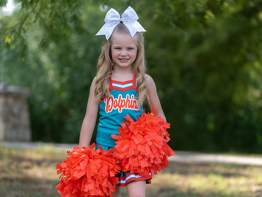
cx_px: 133
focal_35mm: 146
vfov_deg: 10.2
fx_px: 1107
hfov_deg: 13.5
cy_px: 105
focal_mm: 126
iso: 100
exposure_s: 1/400
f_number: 2.8
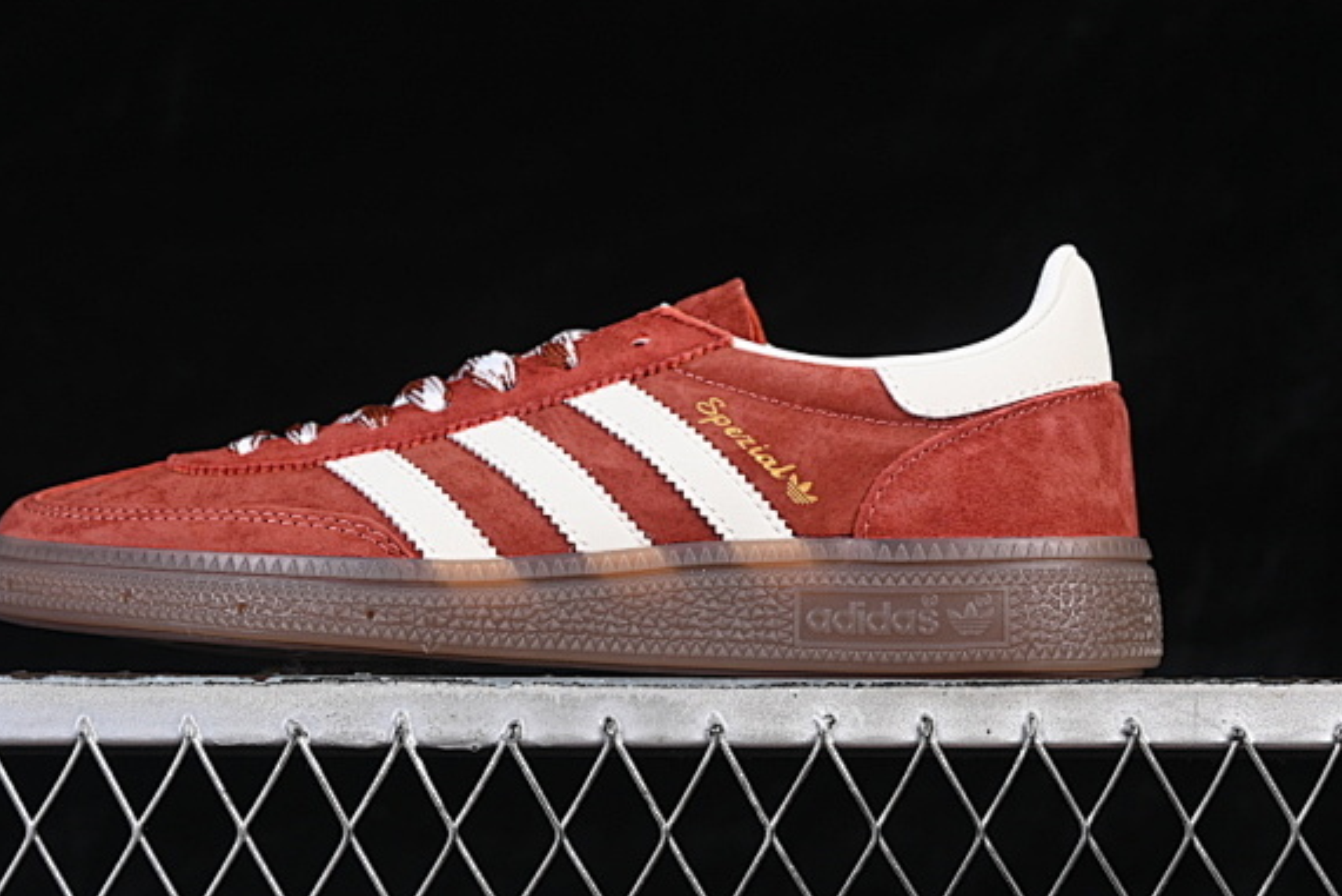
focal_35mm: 105
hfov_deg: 19.4
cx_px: 590
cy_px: 290
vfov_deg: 13.0
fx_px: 3915
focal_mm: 50
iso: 160
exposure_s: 1/80
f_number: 7.1
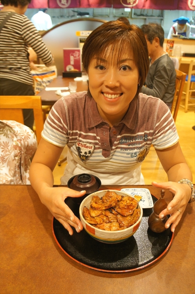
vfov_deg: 67.4
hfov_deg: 47.9
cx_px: 98
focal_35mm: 27
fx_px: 220
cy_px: 147
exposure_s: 1/40
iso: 1600
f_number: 3.5
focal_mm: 18
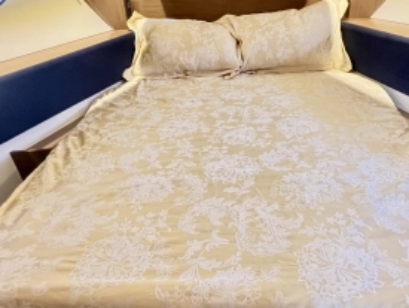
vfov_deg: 53.0
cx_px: 214
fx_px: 308
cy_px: 172
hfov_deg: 67.2
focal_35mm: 26
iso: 320
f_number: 1.8
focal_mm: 1.57
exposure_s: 1/60
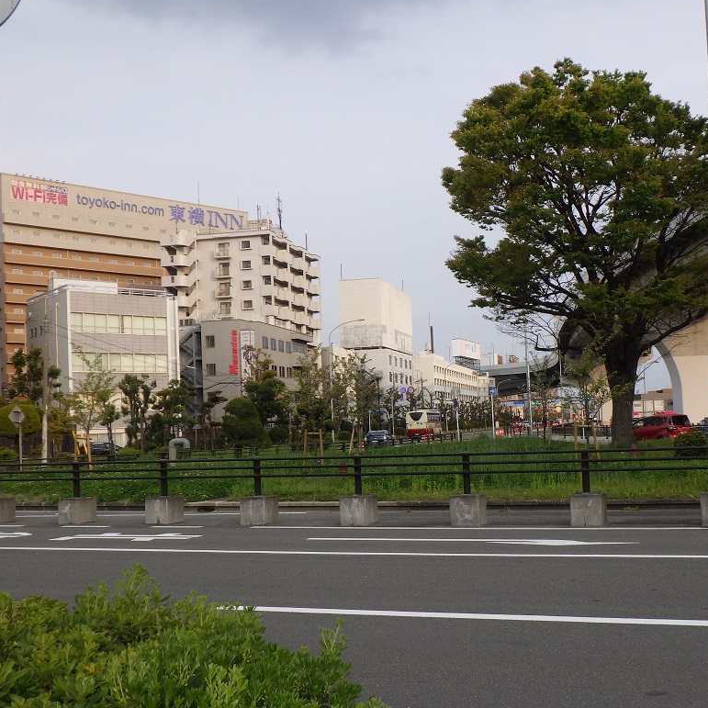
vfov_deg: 44.9
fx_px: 856
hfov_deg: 44.1
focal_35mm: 37
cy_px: 385
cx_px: 486
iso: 125
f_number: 4.2
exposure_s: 1/320
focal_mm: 5
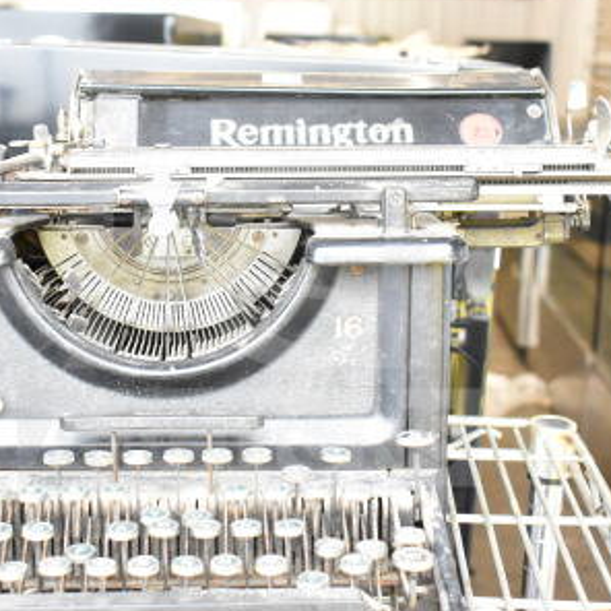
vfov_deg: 27.3
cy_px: 323
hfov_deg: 27.2
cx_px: 248
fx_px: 1258
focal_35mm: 63
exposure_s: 1/60
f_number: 3.8
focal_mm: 24
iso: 1600
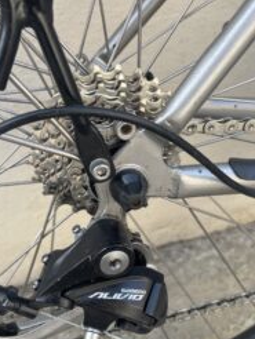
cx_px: 134
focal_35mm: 38
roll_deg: +0.2
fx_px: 373
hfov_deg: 37.8
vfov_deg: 48.9
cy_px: 181
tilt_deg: -35.9
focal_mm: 4.2
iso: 32
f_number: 1.6
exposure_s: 1/208
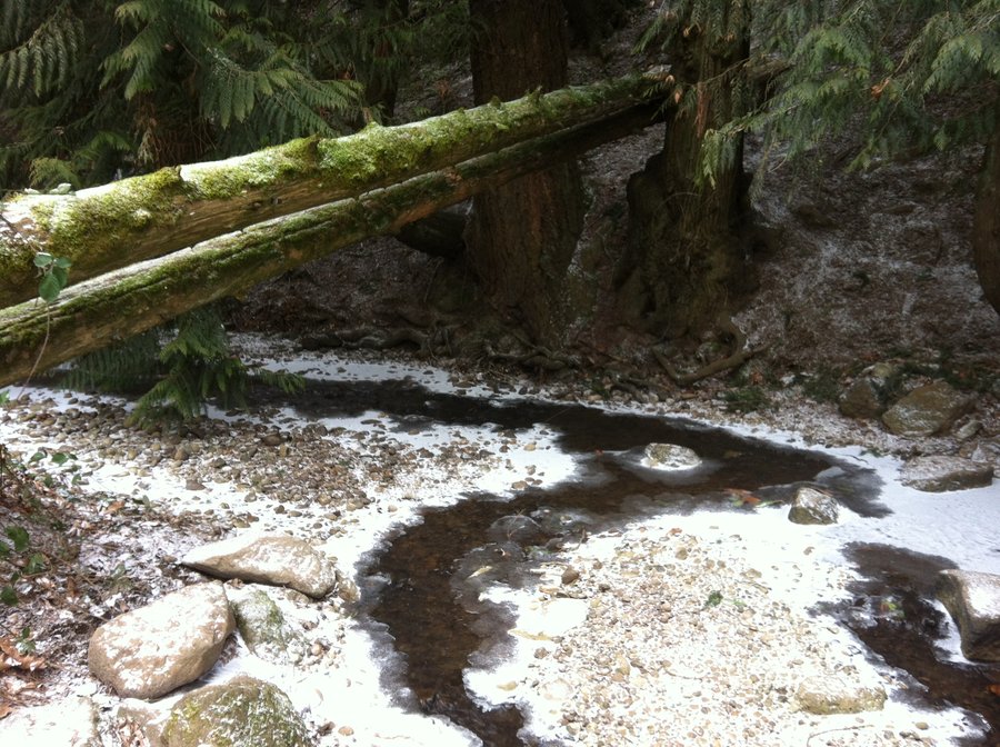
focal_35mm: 35
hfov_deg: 52.7
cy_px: 374
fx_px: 1009
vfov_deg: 40.6
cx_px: 500
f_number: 2.8
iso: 80
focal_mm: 3.85
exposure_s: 1/30
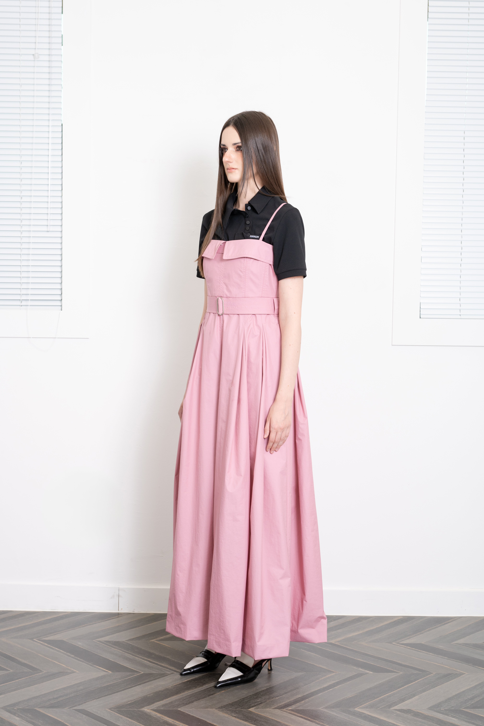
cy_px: 363
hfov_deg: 26.0
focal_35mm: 52
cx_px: 242
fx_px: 1049
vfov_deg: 38.2
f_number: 6.3
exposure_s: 1/125
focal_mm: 52
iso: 250
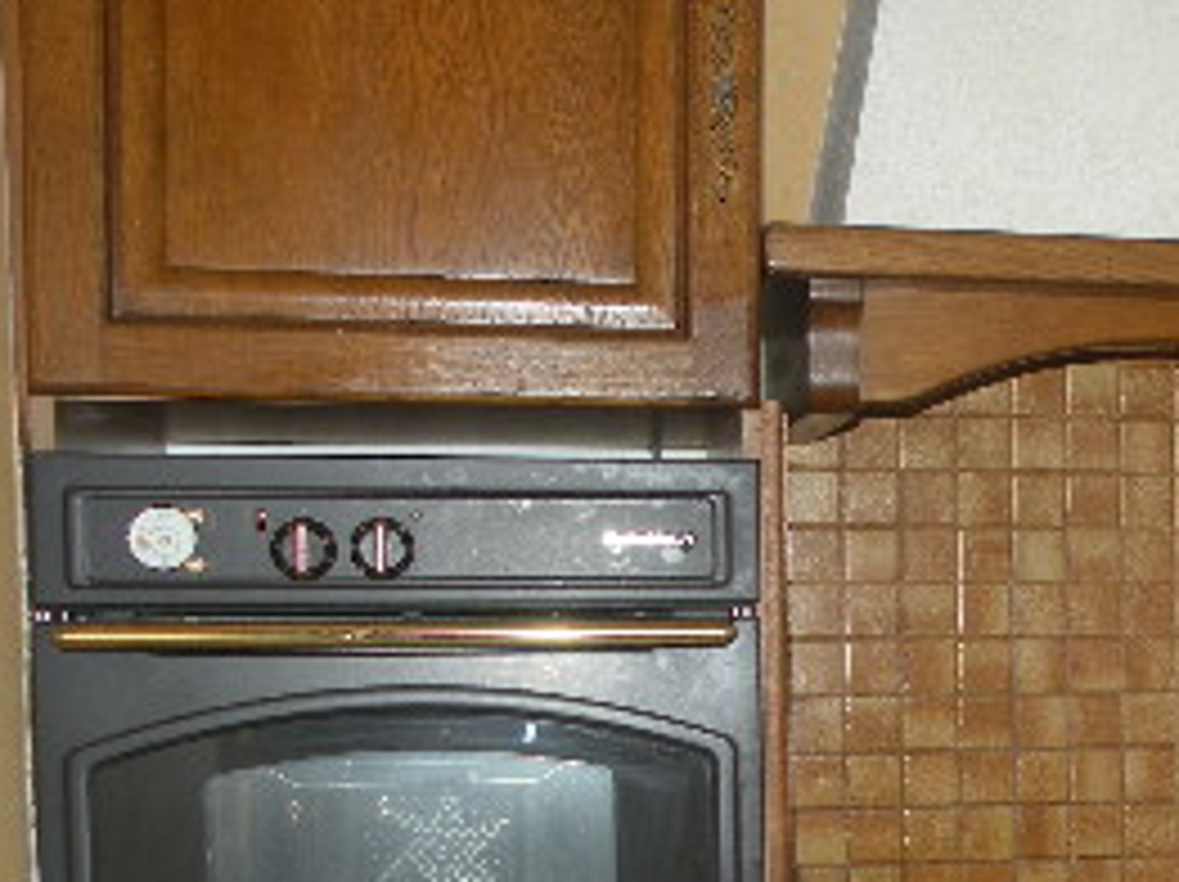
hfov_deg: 27.0
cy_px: 688
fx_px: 2246
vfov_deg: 22.0
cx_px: 1300
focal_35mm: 66
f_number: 2.8
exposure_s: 1/60
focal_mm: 4.7
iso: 64
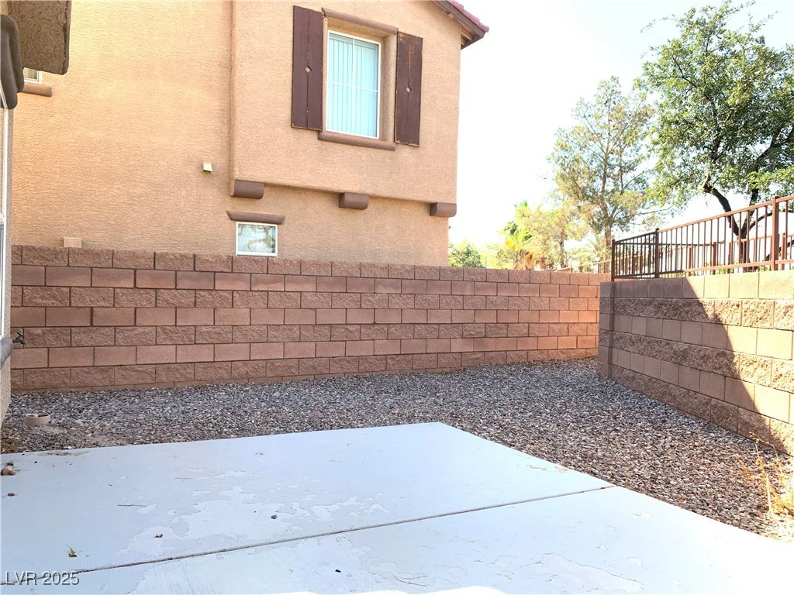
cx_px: 397
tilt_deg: -0.9
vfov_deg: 53.1
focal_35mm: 26
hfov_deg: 67.3
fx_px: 596
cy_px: 298
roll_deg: -0.7
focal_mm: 4.25
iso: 25
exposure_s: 1/248
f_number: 1.8
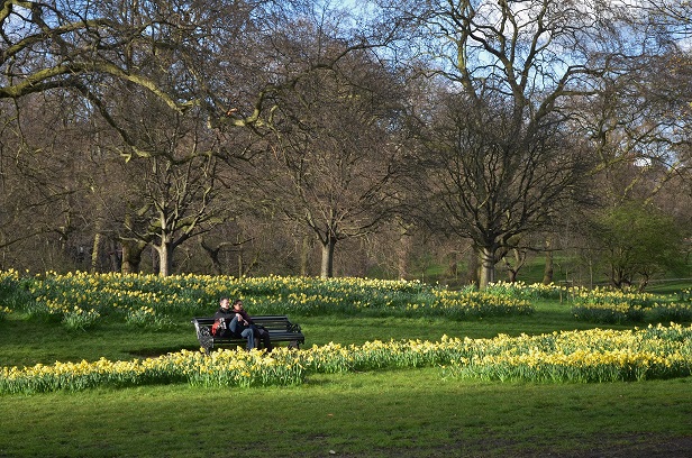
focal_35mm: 82
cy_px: 229
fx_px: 1583
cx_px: 346
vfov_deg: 16.5
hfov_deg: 24.7
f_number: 6.3
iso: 200
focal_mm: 55
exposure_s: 1/160
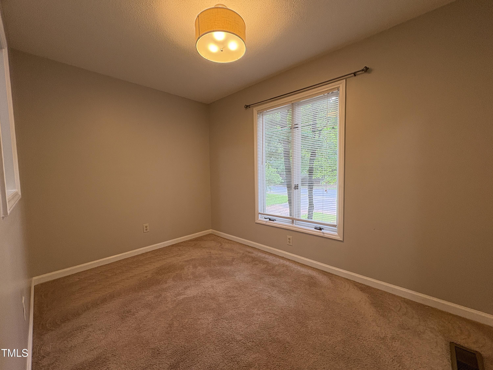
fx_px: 199
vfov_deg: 85.7
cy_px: 185
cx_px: 246
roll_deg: +1.4
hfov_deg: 102.1
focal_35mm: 14
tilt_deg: -2.7
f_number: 2.2
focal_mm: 2.22
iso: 200
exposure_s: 1/120
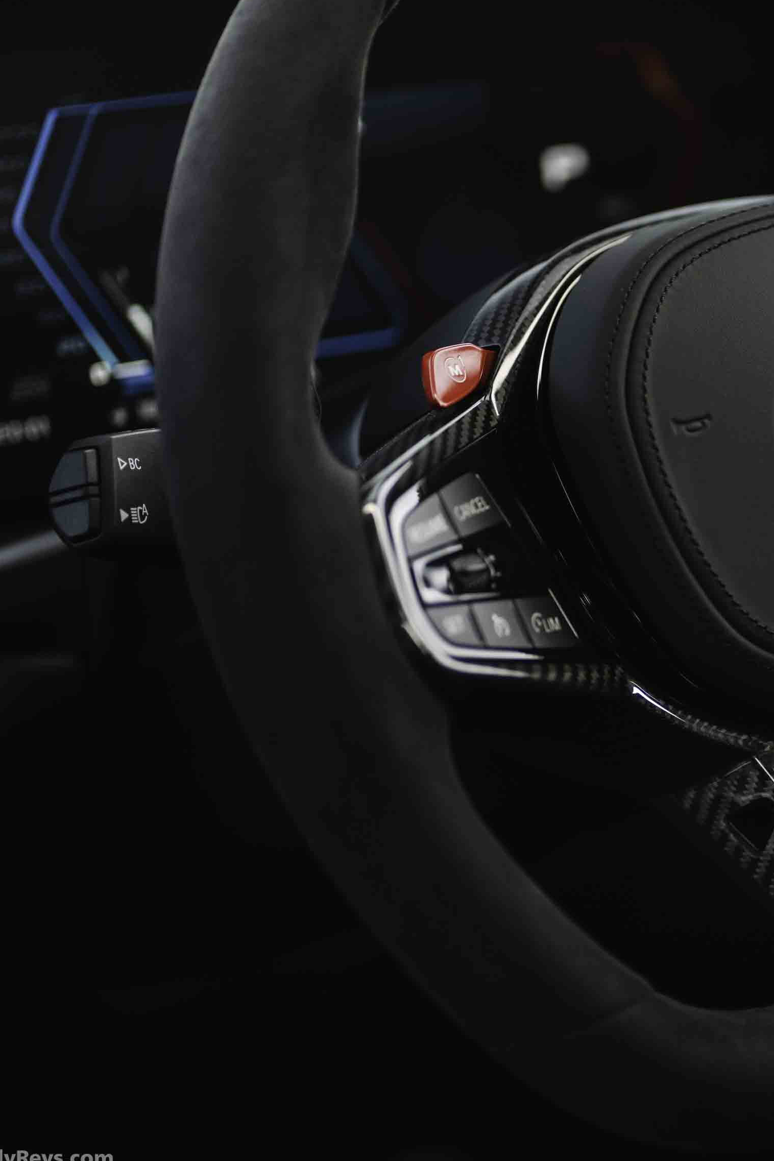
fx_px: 4224
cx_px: 788
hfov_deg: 10.4
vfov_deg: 15.6
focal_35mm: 131
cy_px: 582
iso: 800
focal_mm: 85
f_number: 1.8
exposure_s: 1/800
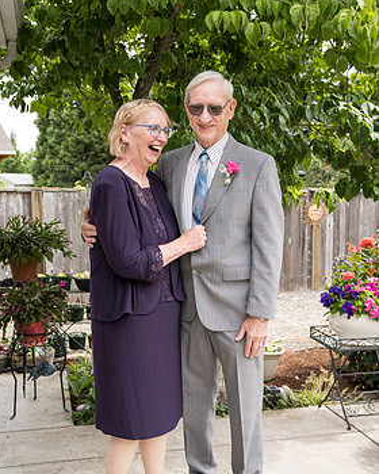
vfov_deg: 44.7
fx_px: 575
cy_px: 270
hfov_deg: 36.5
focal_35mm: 41
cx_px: 177
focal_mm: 34
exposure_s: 1/500
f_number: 5
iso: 400
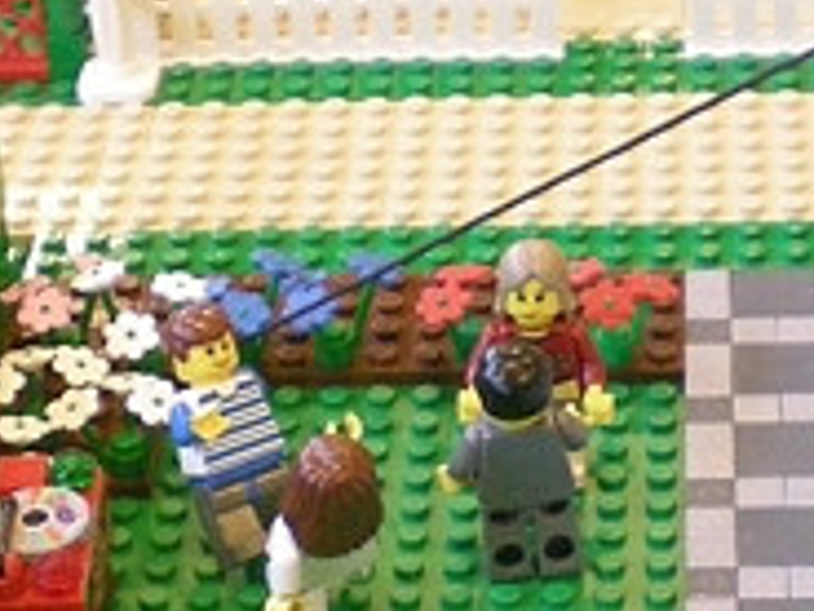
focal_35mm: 132
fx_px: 3104
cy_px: 487
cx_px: 456
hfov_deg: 14.9
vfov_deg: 11.2
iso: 400
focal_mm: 6.3
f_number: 3.1
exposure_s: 1/18
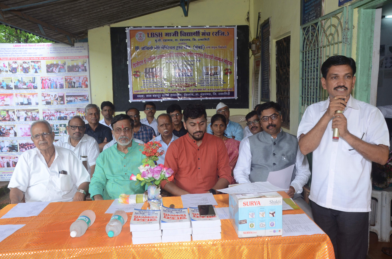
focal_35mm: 36
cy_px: 130
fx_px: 391
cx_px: 196
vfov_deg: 36.7
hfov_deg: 53.2
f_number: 6.3
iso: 500
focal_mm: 24
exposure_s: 1/160
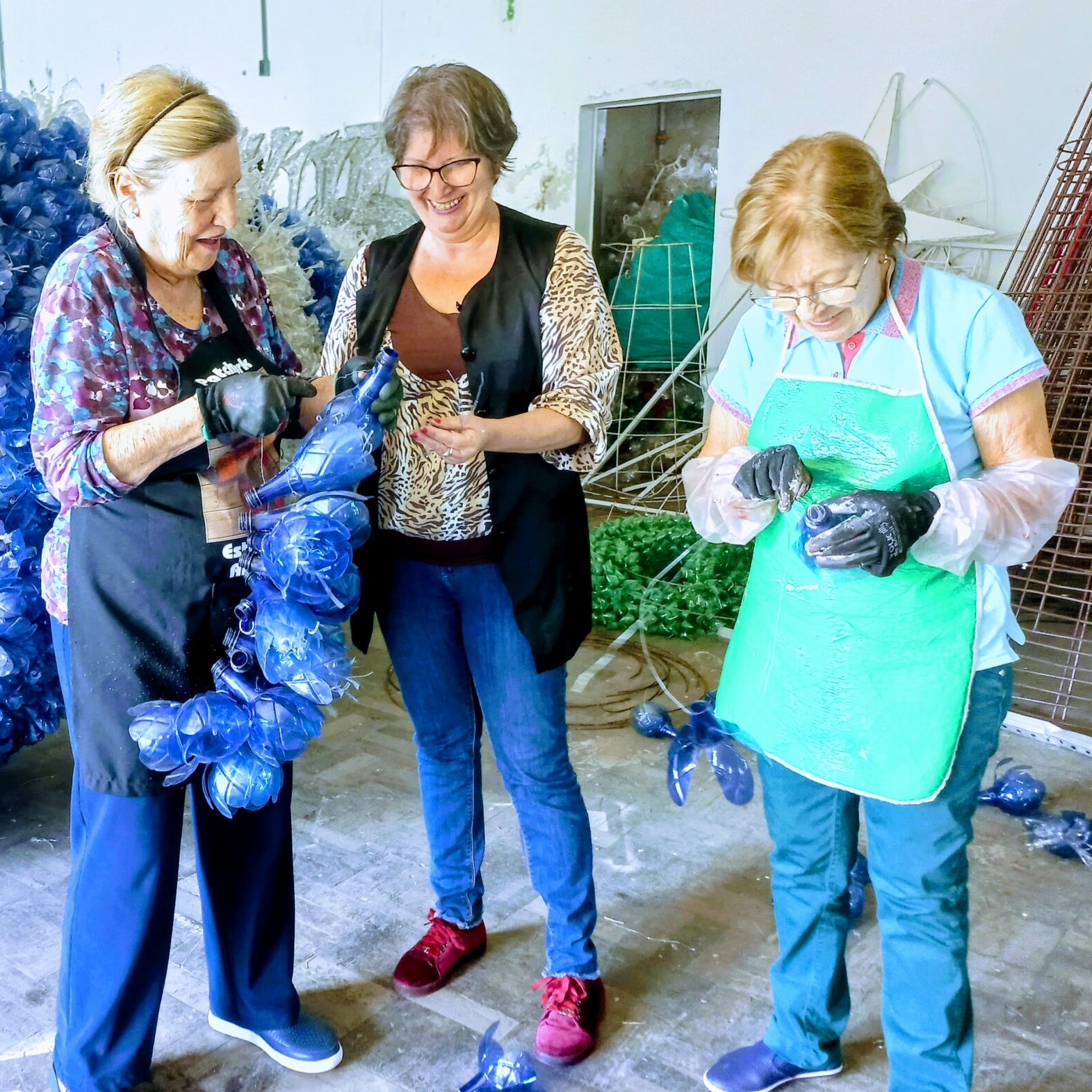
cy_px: 540
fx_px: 1285
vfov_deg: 46.0
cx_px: 254
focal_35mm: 36
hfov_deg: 44.3
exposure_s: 1/30
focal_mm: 4.6
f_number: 1.8
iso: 250
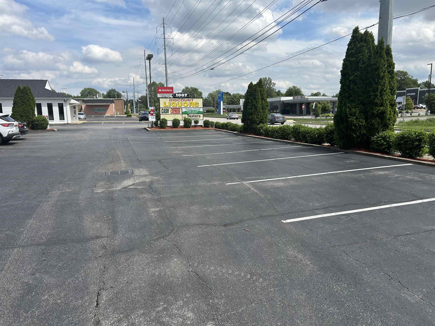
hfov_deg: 67.3
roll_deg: +1.5
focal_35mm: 26
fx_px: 327
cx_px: 218
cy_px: 163
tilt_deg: -10.6
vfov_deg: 53.1
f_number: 1.5
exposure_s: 1/4115
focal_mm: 5.7
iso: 50
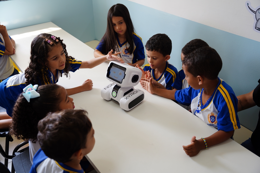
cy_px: 86
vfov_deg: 37.5
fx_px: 256
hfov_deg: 53.9
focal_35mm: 35
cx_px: 130
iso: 200
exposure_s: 1/60
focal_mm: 35.4
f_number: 3.5
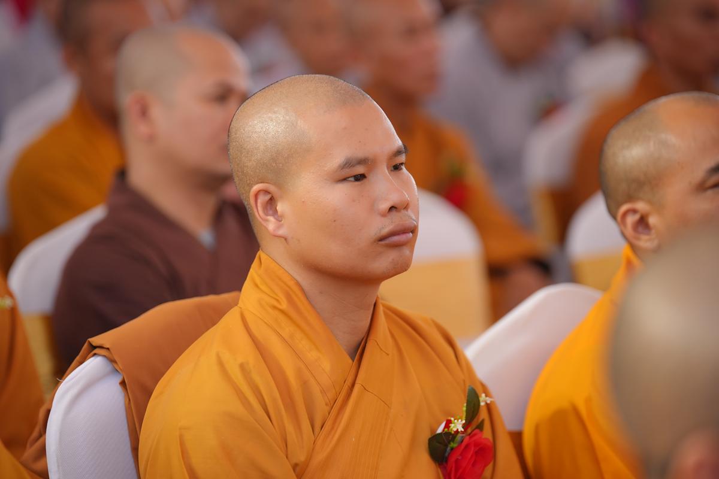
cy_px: 240
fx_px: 2876
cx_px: 360
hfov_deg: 14.3
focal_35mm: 144
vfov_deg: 9.5
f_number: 2.8
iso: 640
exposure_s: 1/160
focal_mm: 144
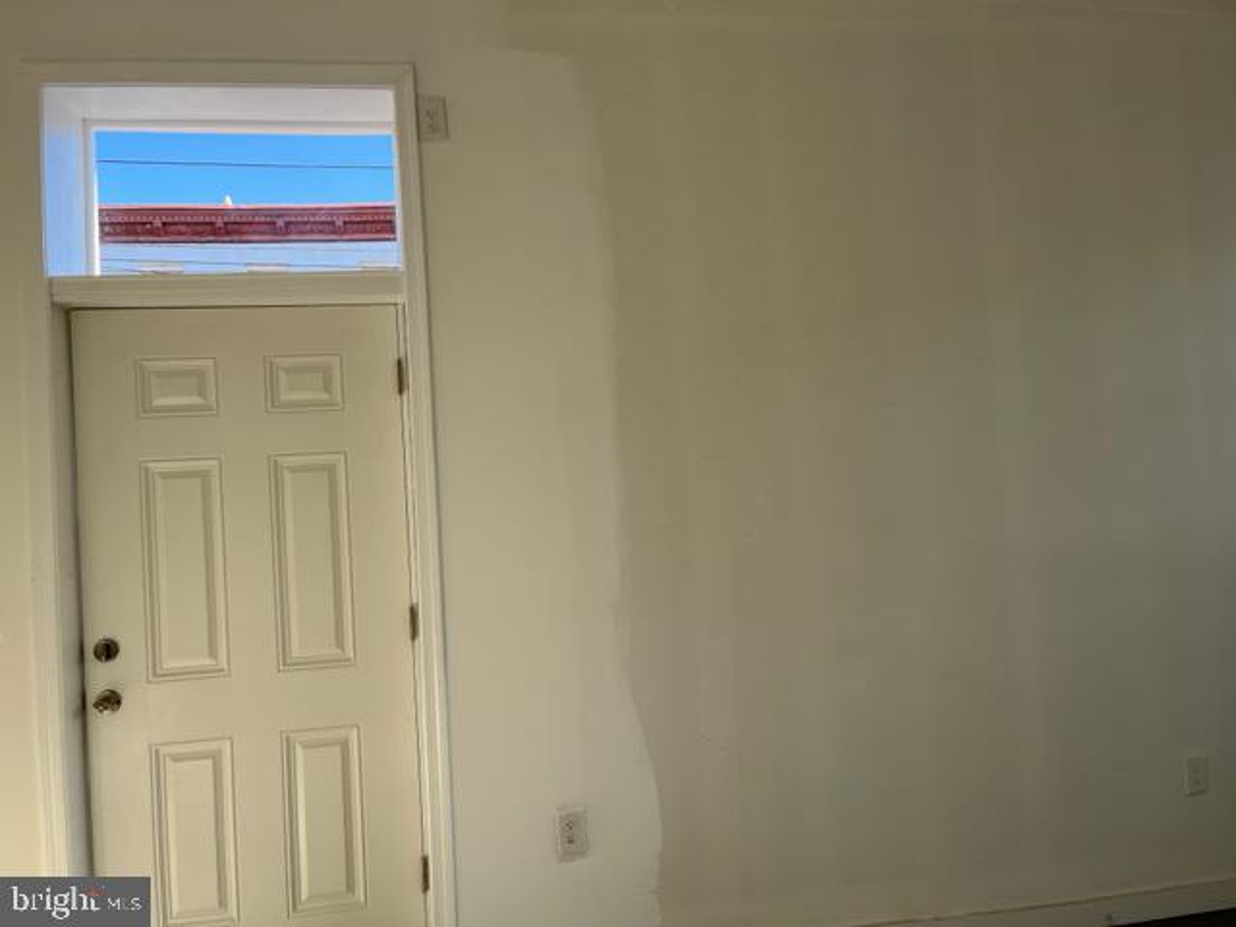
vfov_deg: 53.1
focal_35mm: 26
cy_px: 464
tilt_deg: +1.5
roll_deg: +3.2
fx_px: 928
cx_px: 618
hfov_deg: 67.3
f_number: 1.6
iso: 50
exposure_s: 1/502
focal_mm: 5.1
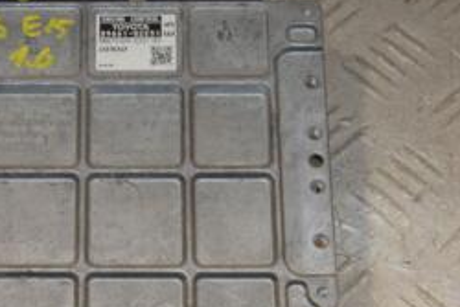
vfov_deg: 11.9
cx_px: 72
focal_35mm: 115
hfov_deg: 17.6
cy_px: 167
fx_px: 1470
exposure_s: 1/200
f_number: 9
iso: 800
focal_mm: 32
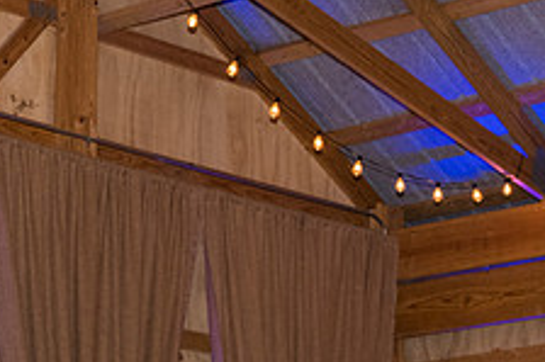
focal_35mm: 145
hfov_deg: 13.8
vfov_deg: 9.3
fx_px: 2193
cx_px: 630
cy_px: 409
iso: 1600
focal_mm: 37.4
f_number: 3.6
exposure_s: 1/200
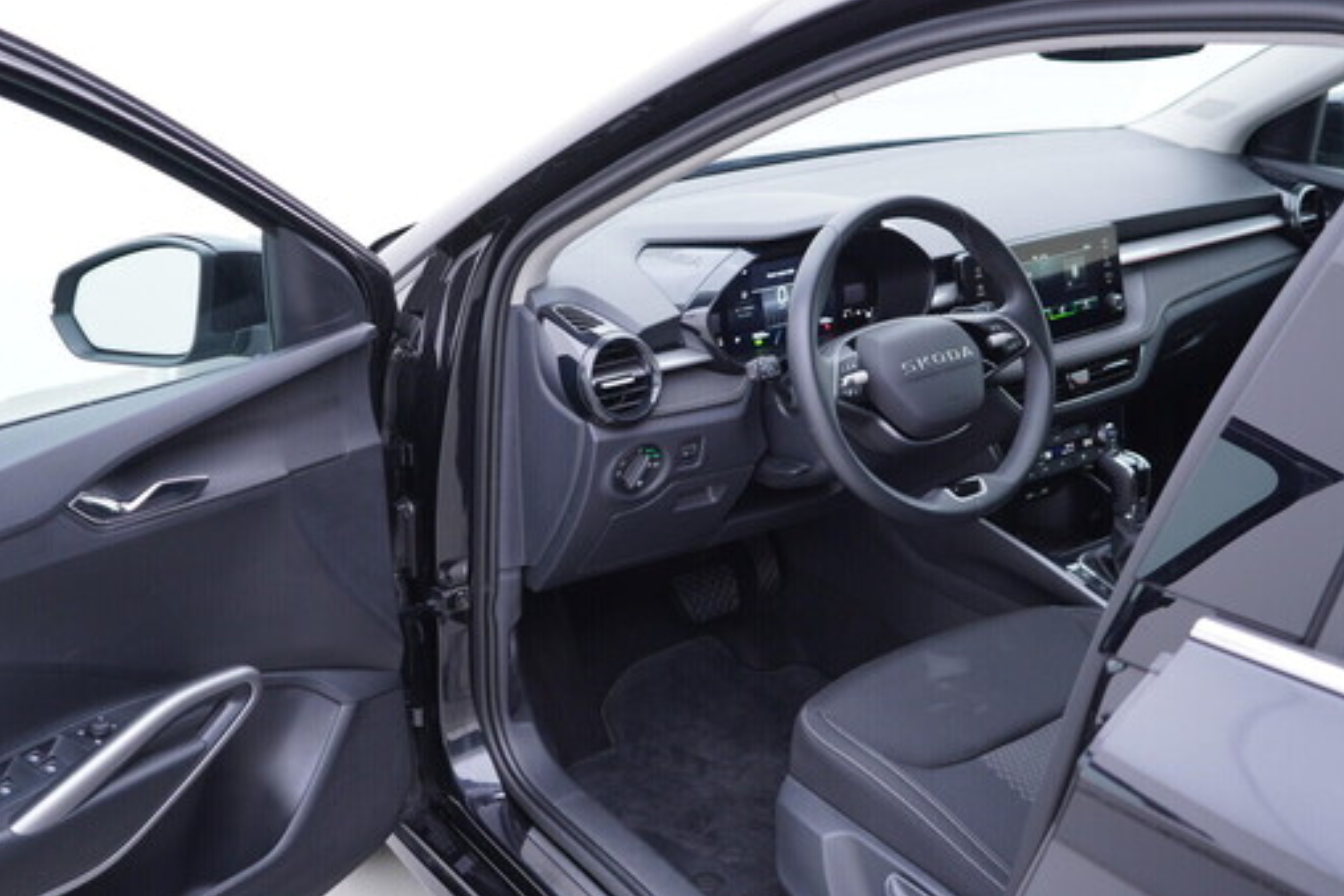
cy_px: 424
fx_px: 1456
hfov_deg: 49.5
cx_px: 656
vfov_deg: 34.2
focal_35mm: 39
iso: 200
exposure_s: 1/40
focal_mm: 24
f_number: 2.8
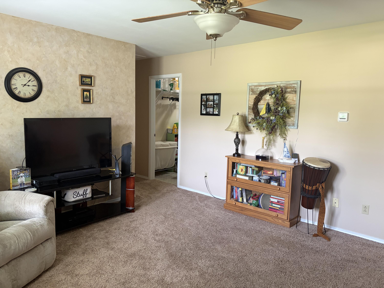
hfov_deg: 67.3
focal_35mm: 26
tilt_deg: -6.0
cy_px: 144
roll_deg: -1.5
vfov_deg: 53.1
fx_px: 288
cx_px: 192
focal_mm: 5.96
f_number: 1.6
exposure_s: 1/60
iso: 250
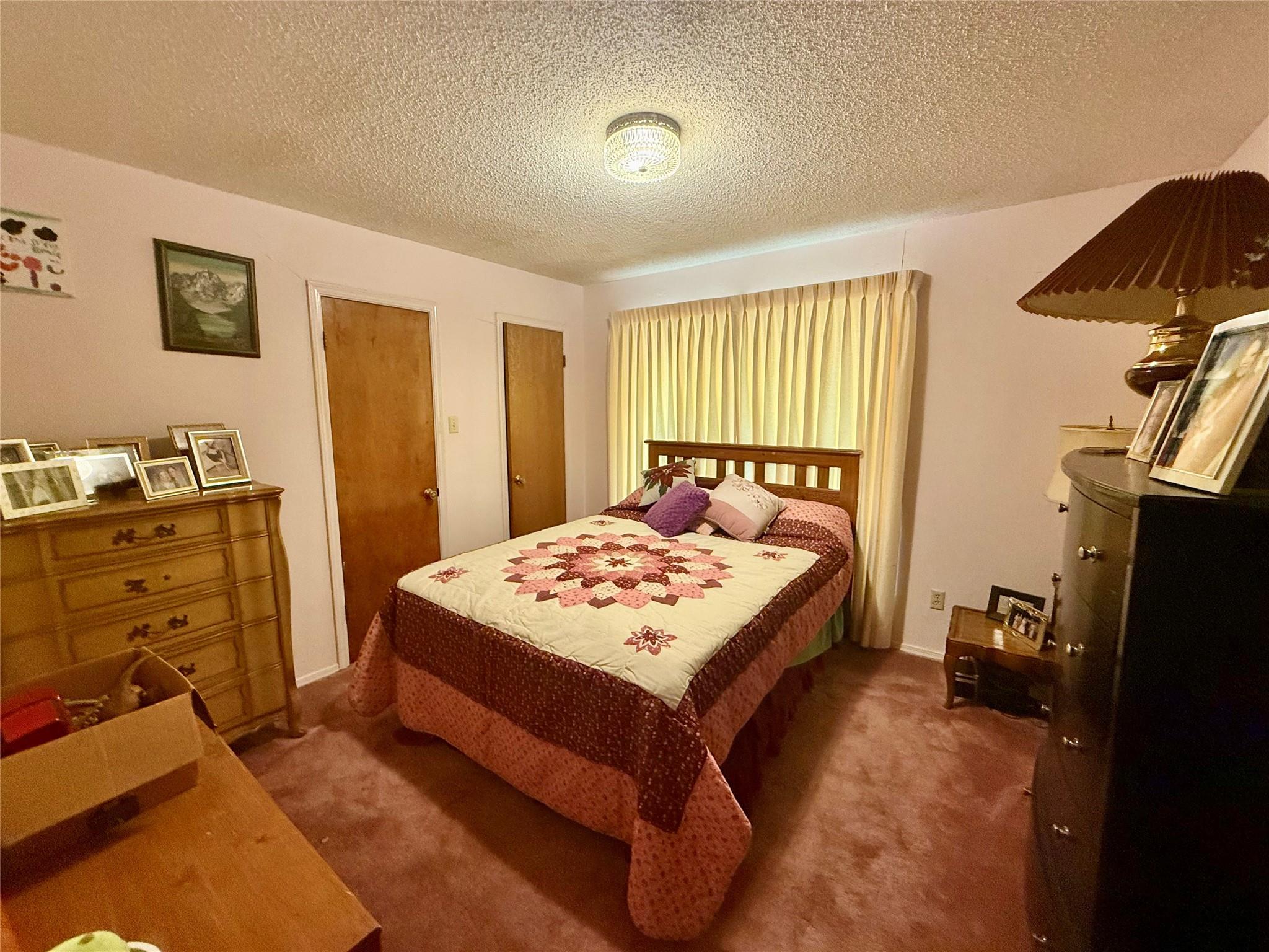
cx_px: 634
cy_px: 476
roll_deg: +0.0
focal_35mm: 14
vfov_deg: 85.7
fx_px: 513
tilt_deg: -7.3
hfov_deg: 102.1
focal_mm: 2.22
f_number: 2.2
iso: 400
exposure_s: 1/60
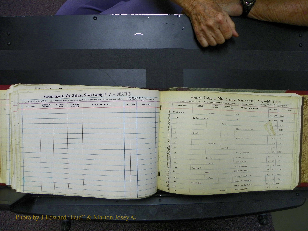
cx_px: 154
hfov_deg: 67.3
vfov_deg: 53.1
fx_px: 231
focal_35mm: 26
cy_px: 116
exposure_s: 1/30
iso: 100
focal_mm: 4.6
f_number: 2.8
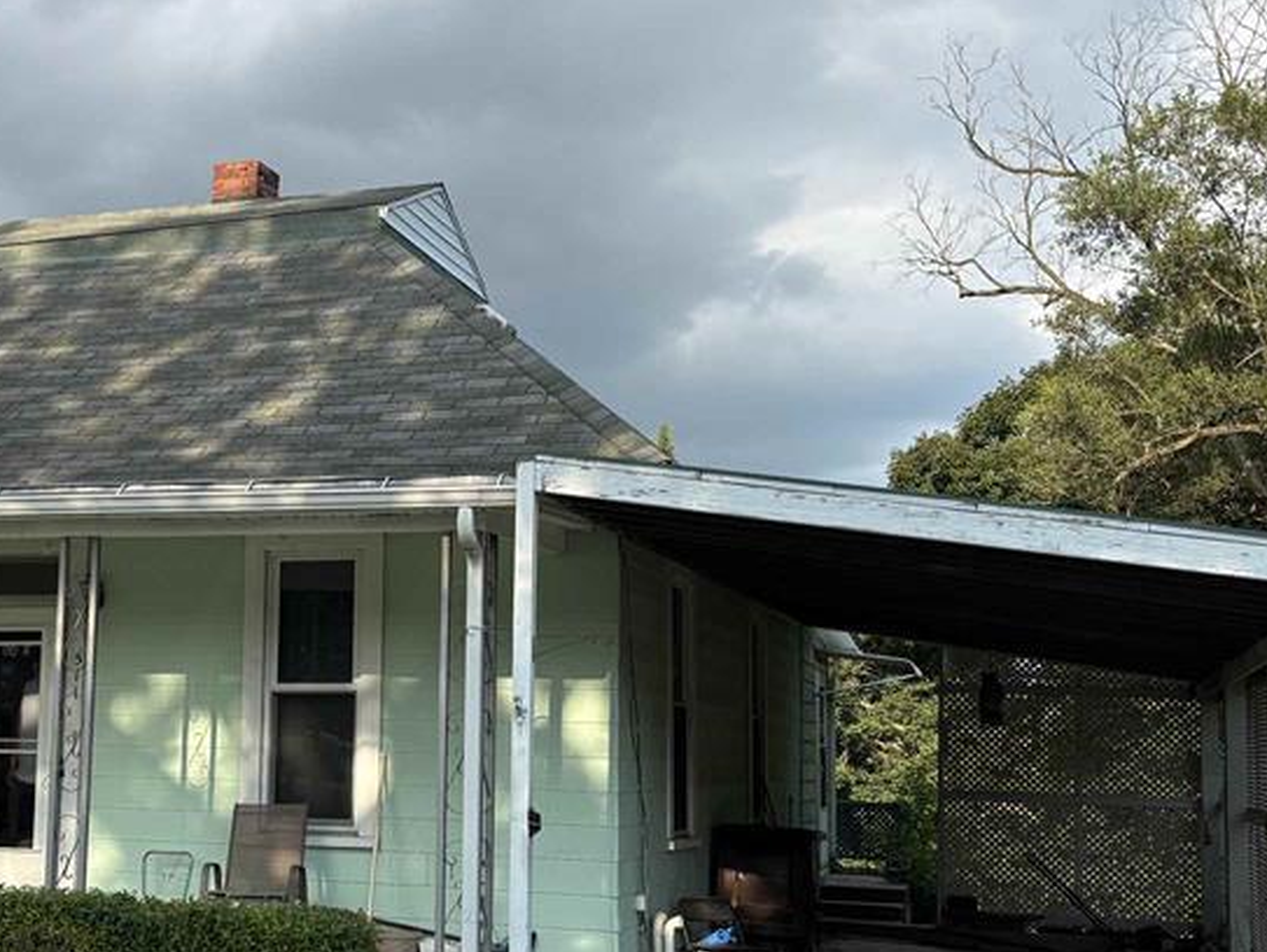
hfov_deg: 38.5
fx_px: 1795
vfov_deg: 29.6
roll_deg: -1.3
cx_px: 432
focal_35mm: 49
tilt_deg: +4.8
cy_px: 588
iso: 50
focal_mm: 5.96
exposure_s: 1/1616
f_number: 1.6
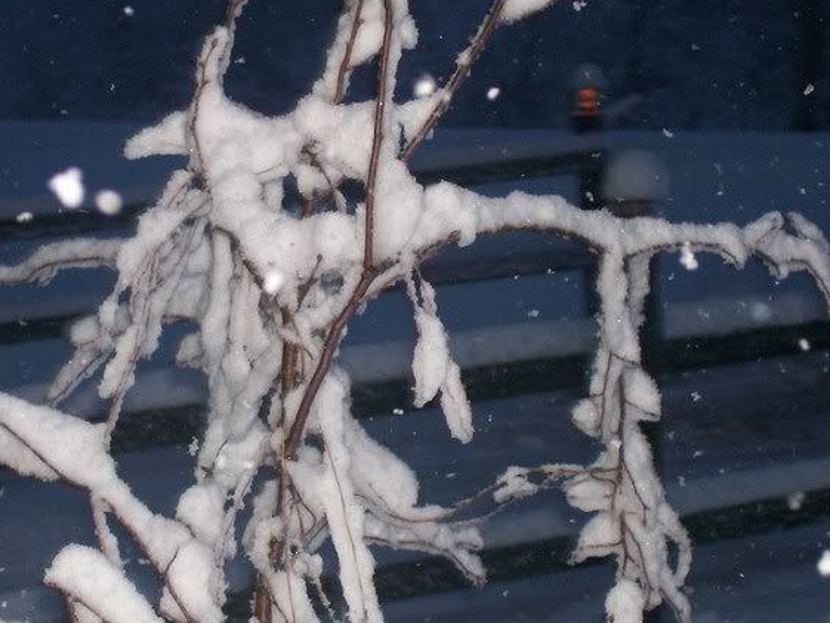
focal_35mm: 117
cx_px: 342
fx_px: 2806
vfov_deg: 12.7
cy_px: 379
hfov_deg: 16.8
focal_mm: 13.5
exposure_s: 1/3.5
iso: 140
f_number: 4
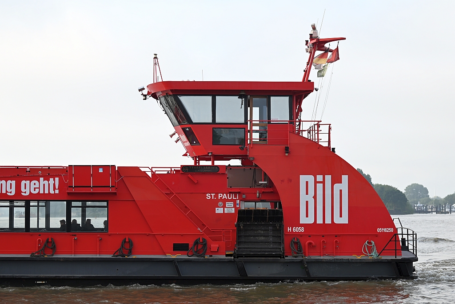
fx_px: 1012
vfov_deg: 17.1
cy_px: 152
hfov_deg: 25.3
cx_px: 228
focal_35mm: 80
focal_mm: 80
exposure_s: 1/200
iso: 100
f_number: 4.5
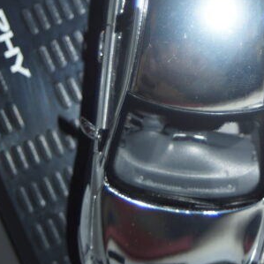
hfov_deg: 8.3
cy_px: -7
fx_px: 1823
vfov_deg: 8.2
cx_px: 225
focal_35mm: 211
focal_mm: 55
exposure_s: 1/60
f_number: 5
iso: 160
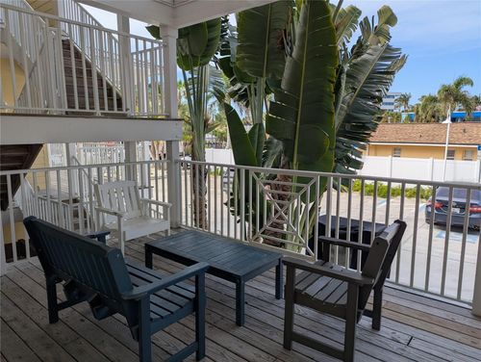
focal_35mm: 24
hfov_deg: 71.5
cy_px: 181
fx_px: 334
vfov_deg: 56.9
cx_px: 240
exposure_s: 1/1433
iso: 47
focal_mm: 6.81
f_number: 1.85
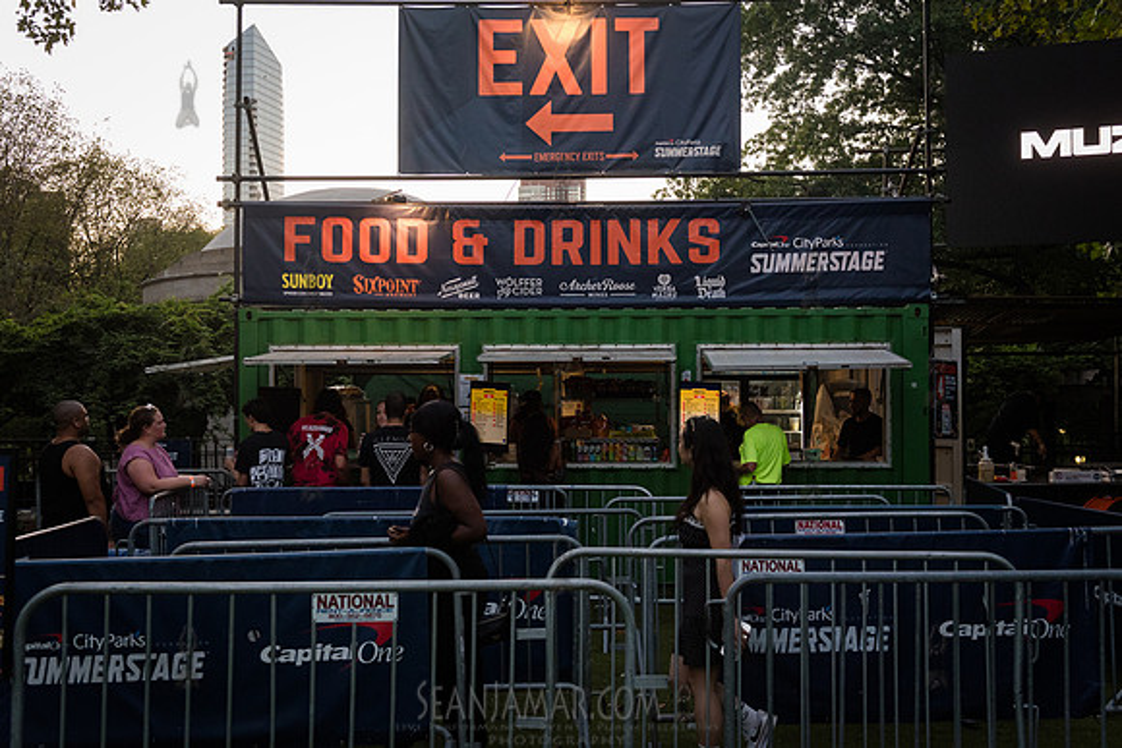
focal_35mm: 40
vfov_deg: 33.6
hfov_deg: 48.7
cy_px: 374
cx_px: 561
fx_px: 1238
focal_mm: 38
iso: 3200
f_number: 4
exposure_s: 1/640
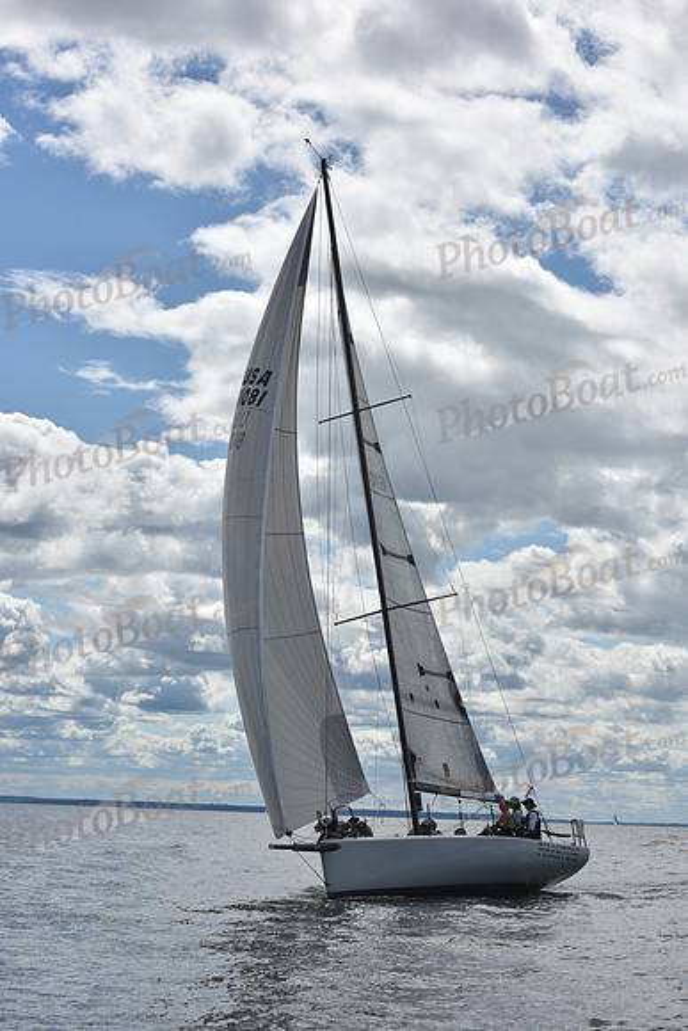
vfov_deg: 28.8
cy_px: 516
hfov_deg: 19.5
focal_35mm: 70
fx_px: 2005
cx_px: 344
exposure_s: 1/1000
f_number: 11
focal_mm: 70
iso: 250
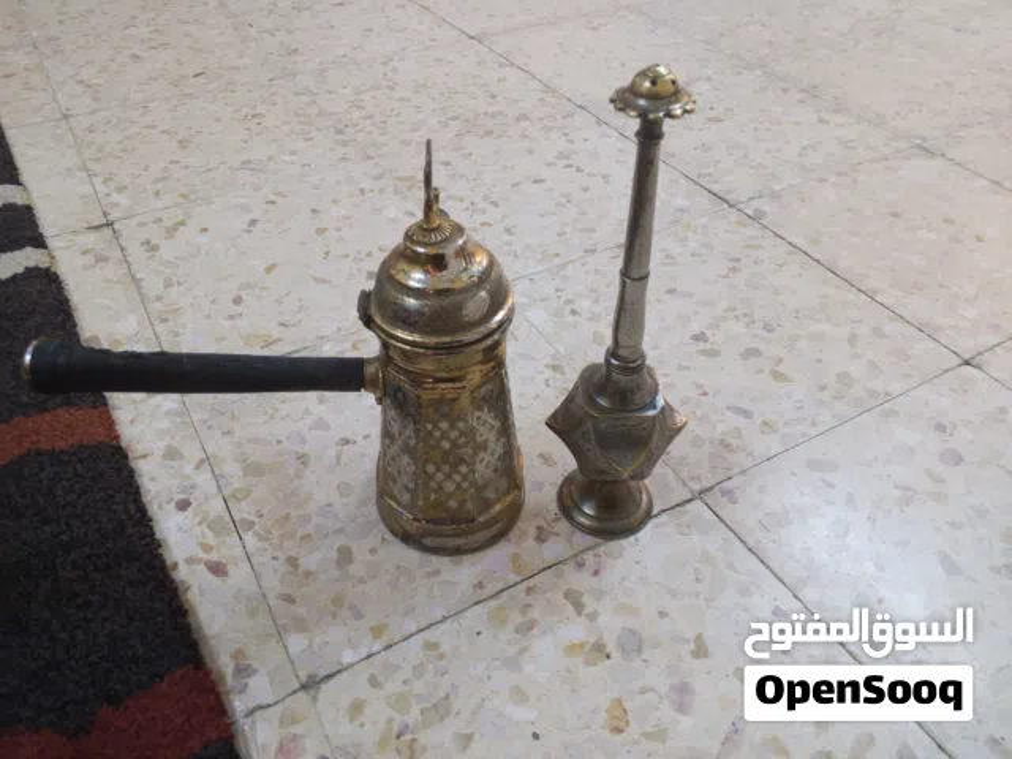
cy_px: 380
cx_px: 506
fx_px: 672
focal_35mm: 23
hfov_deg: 73.9
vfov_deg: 58.9
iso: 1915
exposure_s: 1/25
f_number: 1.6
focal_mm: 4.19
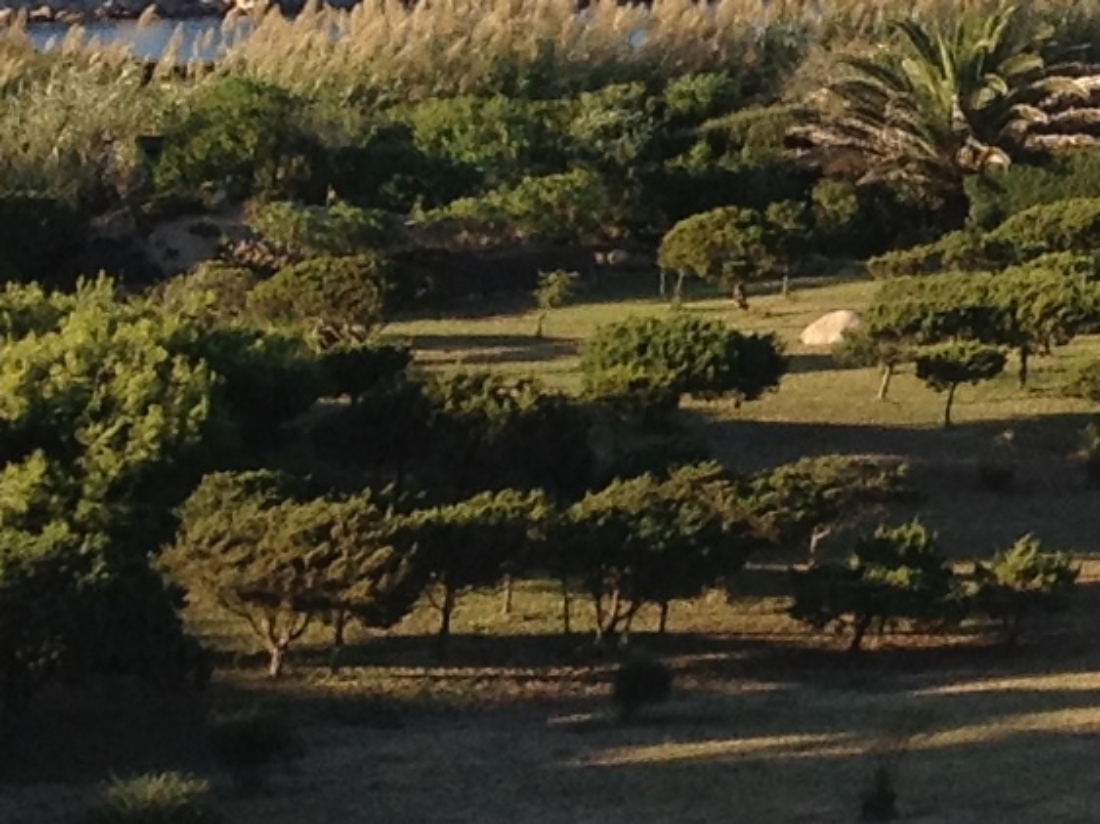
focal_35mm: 203
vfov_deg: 7.3
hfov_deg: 9.4
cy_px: 29
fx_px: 6449
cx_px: 1885
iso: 64
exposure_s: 1/920
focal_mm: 4.28
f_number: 2.4
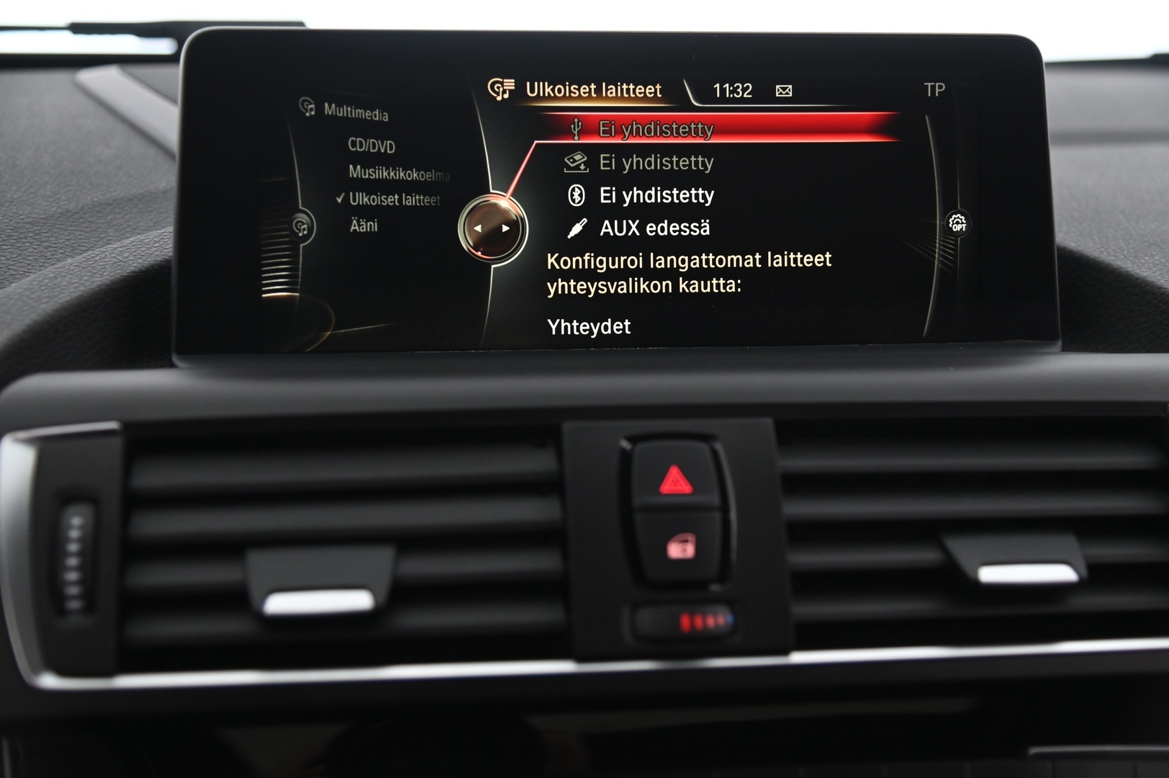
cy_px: 389
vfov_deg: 25.9
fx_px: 1687
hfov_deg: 38.2
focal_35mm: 52
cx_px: 584
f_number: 4
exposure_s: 1/25
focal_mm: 52
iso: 2000
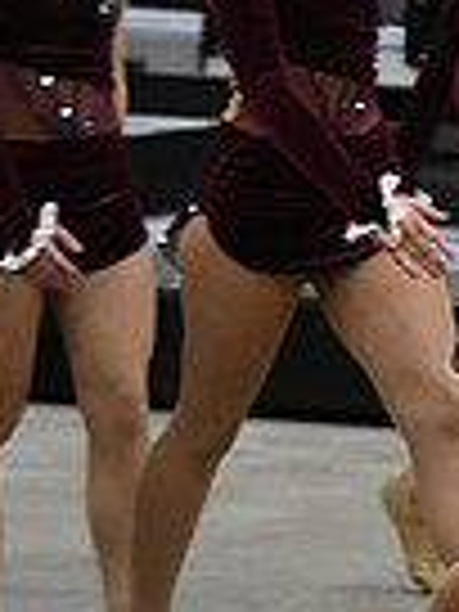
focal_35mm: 1049
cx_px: 1220
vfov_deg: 1.9
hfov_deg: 1.4
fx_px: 18546
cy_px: 119
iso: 4000
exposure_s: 1/400
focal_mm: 170
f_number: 3.5
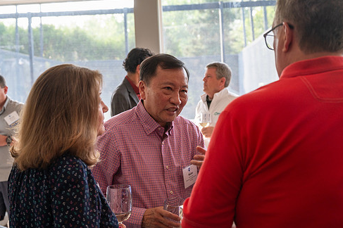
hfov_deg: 35.6
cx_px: 185
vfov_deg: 24.1
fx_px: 533
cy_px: 125
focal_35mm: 56
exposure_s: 1/200
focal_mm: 47
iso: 640
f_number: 4.5
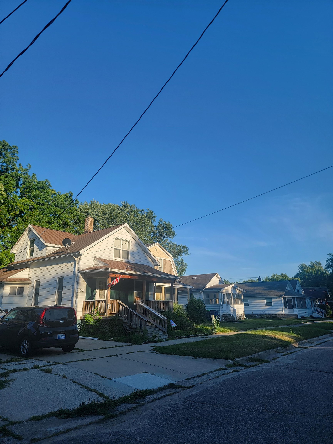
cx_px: 166
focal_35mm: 24
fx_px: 308
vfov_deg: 71.6
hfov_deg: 56.8
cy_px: 222
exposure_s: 1/568
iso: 16
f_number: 1.8
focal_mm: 6.7
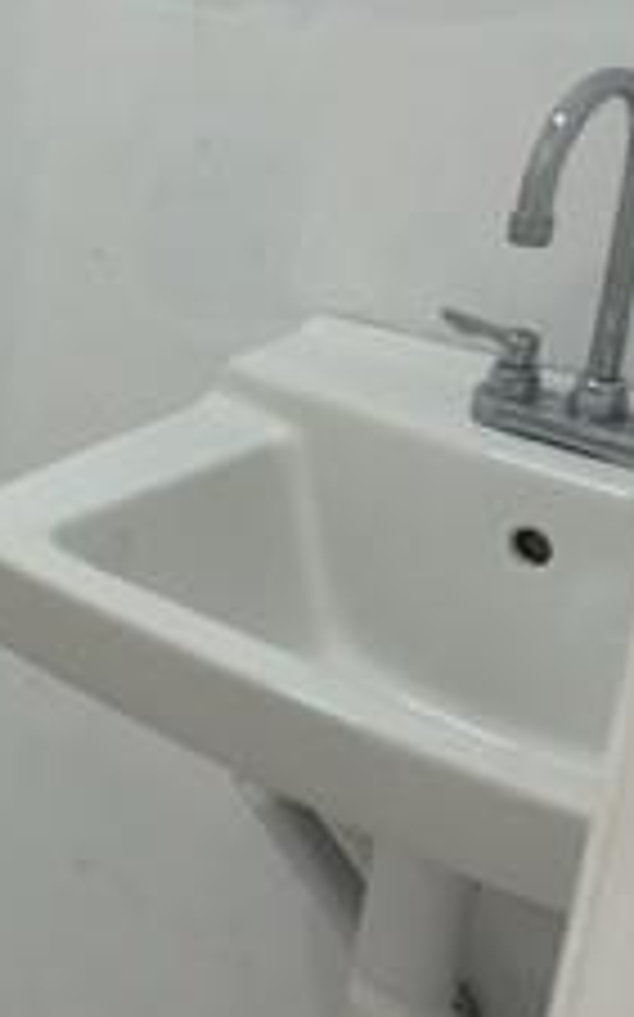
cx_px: -742
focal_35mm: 78
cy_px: 284
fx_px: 2159
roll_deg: +2.9
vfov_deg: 26.2
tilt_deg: -19.9
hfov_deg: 13.5
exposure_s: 1/120
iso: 80
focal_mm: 5.7
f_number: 1.5
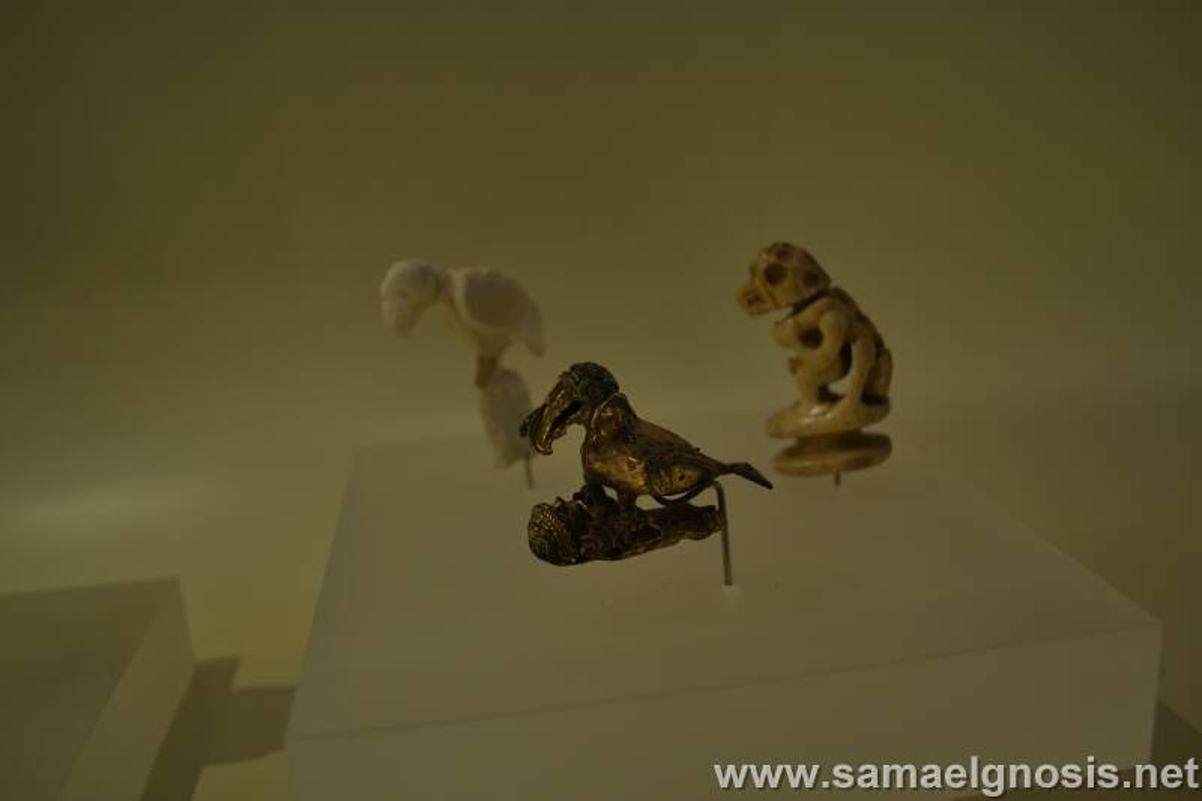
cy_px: 400
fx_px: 1001
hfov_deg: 61.9
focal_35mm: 30
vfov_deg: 43.6
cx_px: 601
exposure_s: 1/8
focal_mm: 20
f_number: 3.8
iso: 100
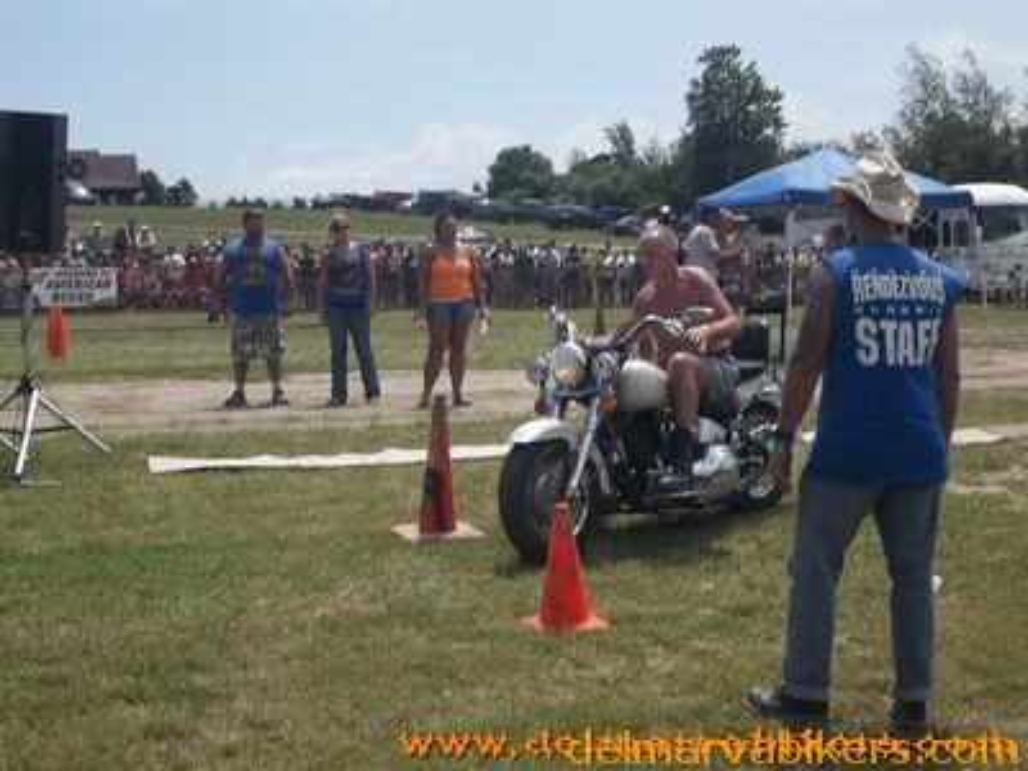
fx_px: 1544
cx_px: 514
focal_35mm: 52
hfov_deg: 36.8
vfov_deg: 28.0
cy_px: 386
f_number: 12.6
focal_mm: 9.3
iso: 80
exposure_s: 1/125
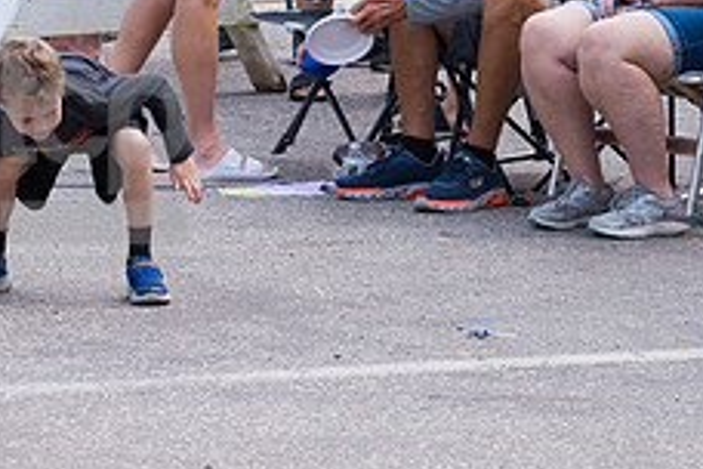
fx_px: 5956
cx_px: 96
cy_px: 162
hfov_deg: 6.7
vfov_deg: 4.5
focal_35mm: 305
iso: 560
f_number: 6.3
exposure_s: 1/500
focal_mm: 120
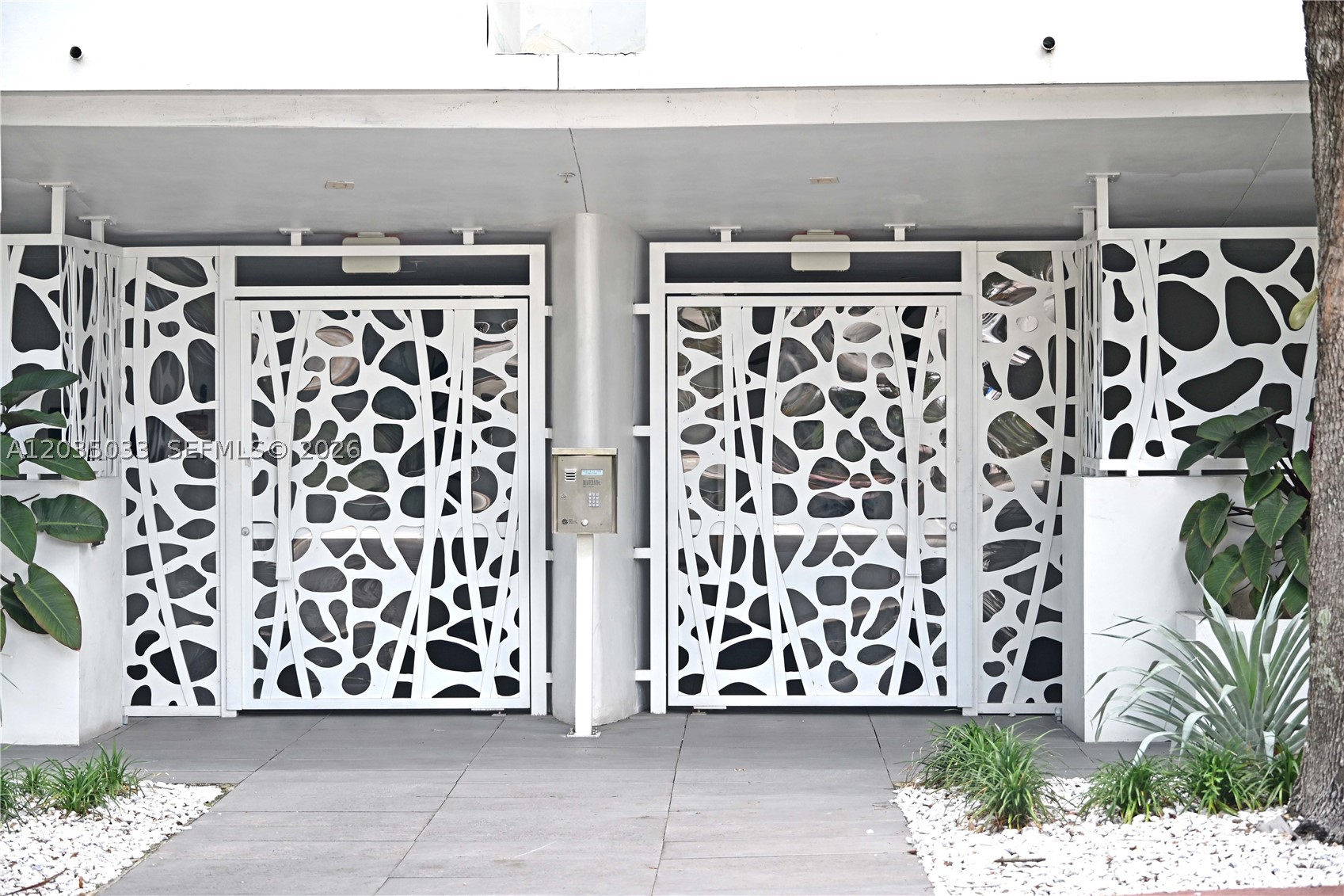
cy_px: 448
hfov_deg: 24.2
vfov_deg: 16.3
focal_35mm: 84
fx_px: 3135
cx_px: 672
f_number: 6
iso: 450
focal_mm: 84
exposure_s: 1/125
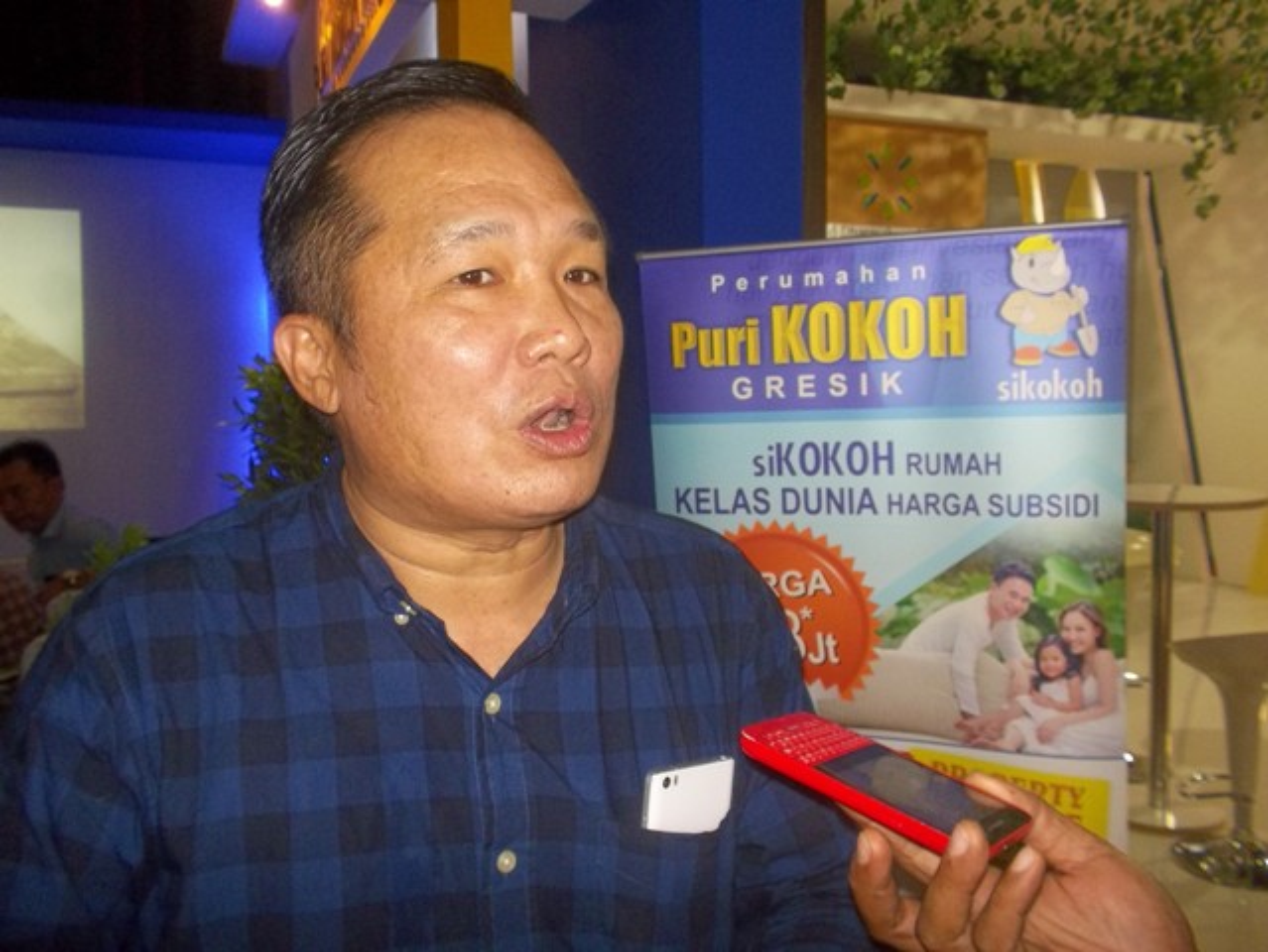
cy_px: 476
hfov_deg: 61.6
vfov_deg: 48.3
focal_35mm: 29
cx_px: 634
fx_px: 1063
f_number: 3.3
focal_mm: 4.1
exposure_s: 1/30
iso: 160
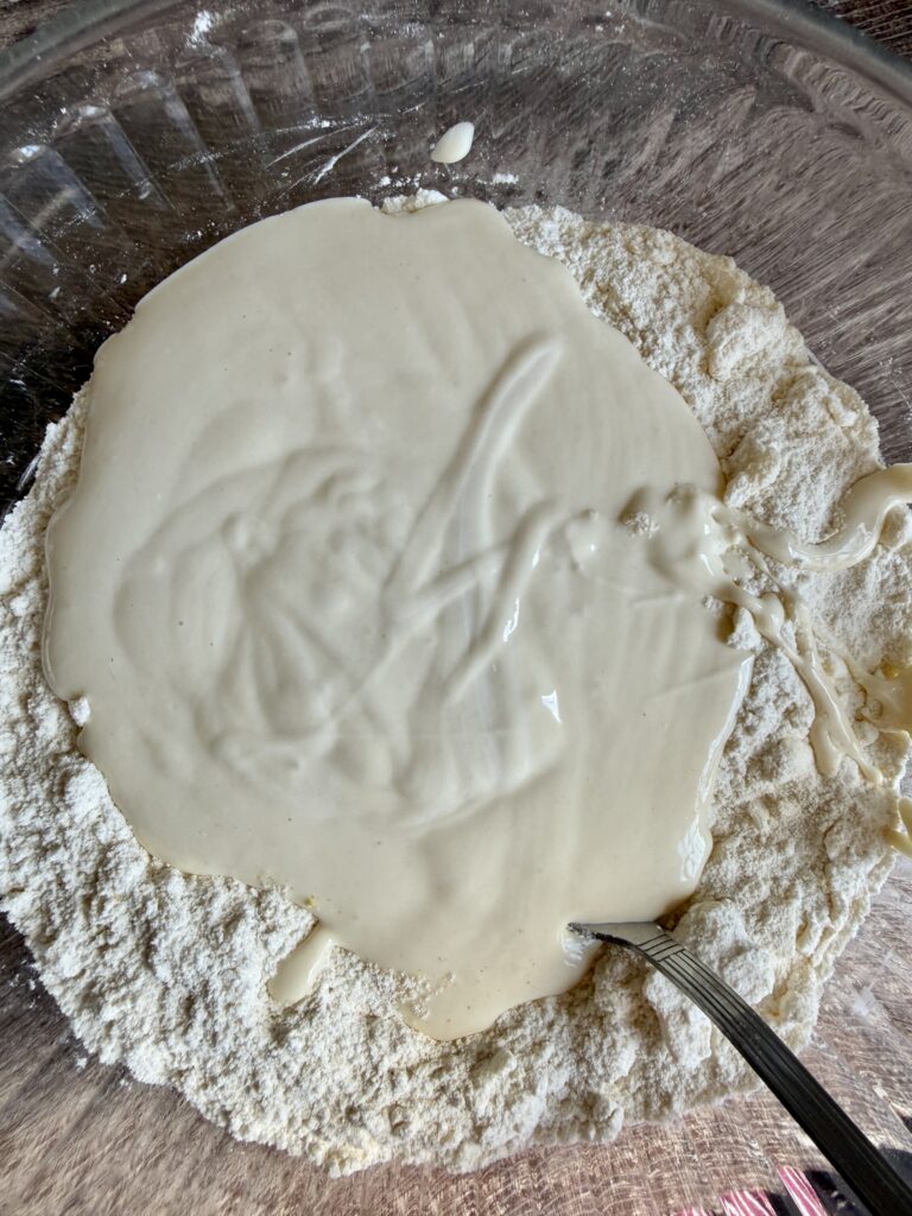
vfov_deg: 71.6
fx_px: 843
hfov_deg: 56.8
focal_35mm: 24
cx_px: 456
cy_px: 608
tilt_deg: -86.4
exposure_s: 1/99
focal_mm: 2.22
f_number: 2.2
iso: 40
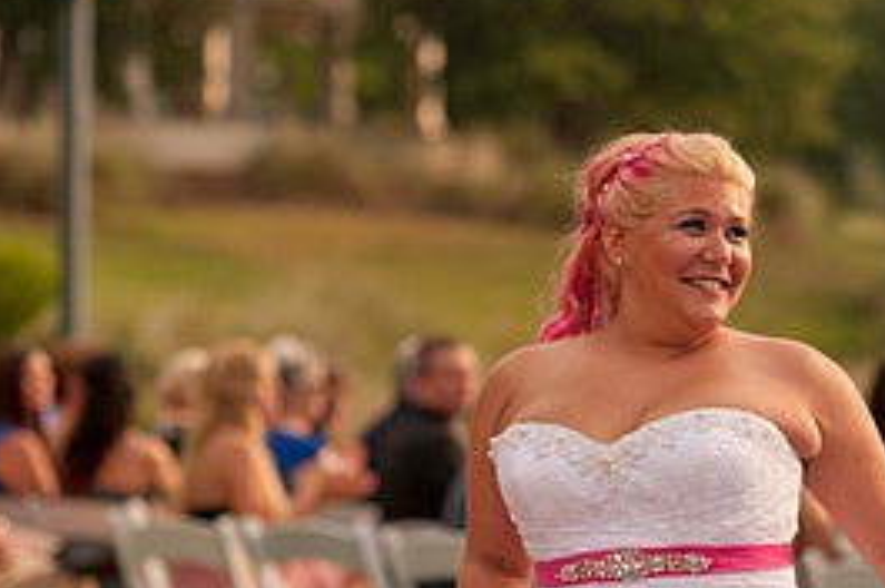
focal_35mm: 186
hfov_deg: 11.0
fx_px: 4567
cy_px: 354
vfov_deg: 7.4
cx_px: 721
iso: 320
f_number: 2.5
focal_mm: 85
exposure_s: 1/6400
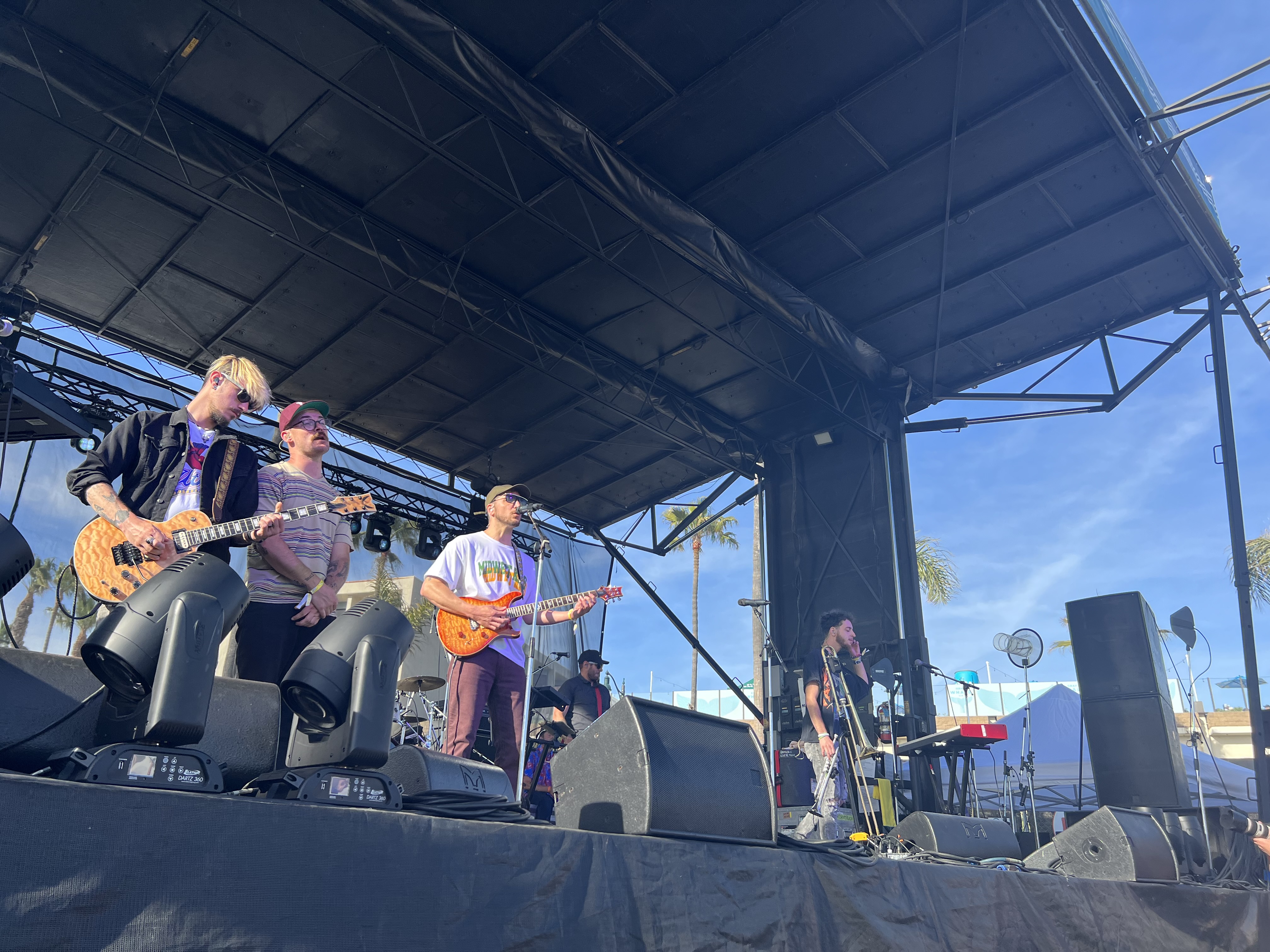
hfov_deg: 67.3
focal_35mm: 26
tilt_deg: +22.3
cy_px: 476
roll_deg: -1.7
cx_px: 635
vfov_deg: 53.1
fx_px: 954
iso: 50
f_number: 1.5
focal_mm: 5.7
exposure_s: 1/1531
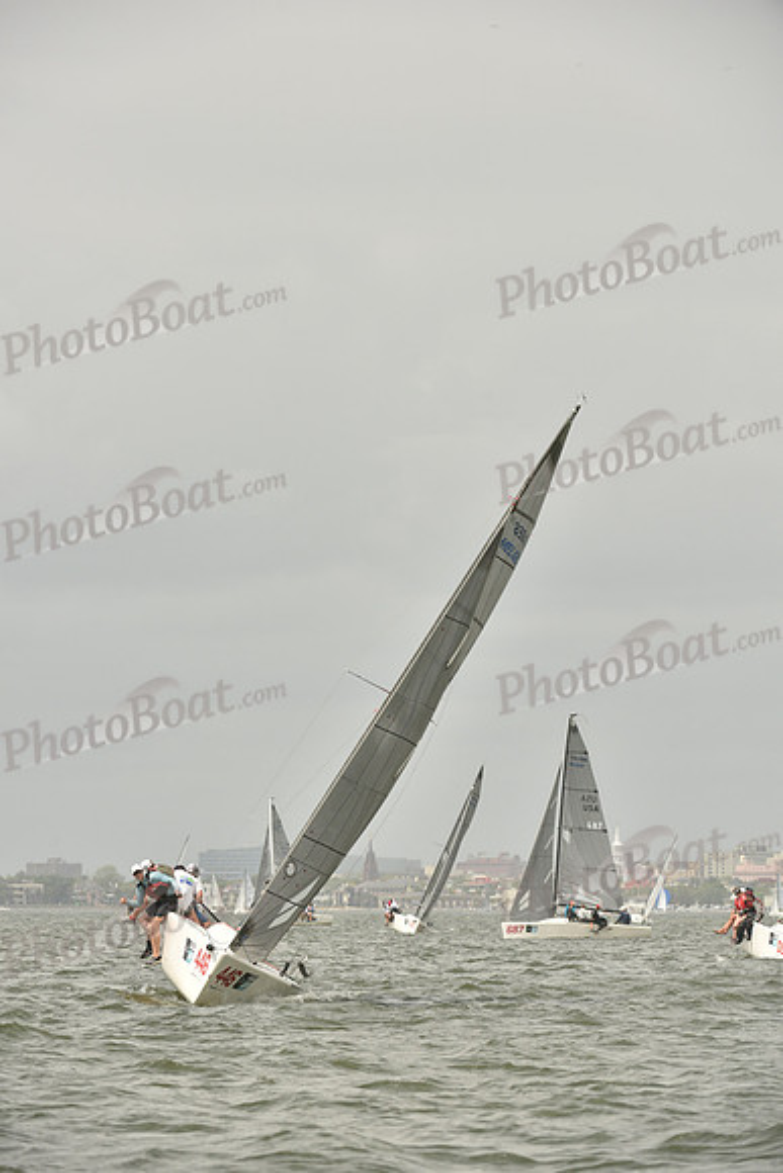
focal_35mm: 200
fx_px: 6521
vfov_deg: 10.3
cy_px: 586
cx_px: 392
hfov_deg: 6.9
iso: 320
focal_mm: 200
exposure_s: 1/1250
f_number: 7.1
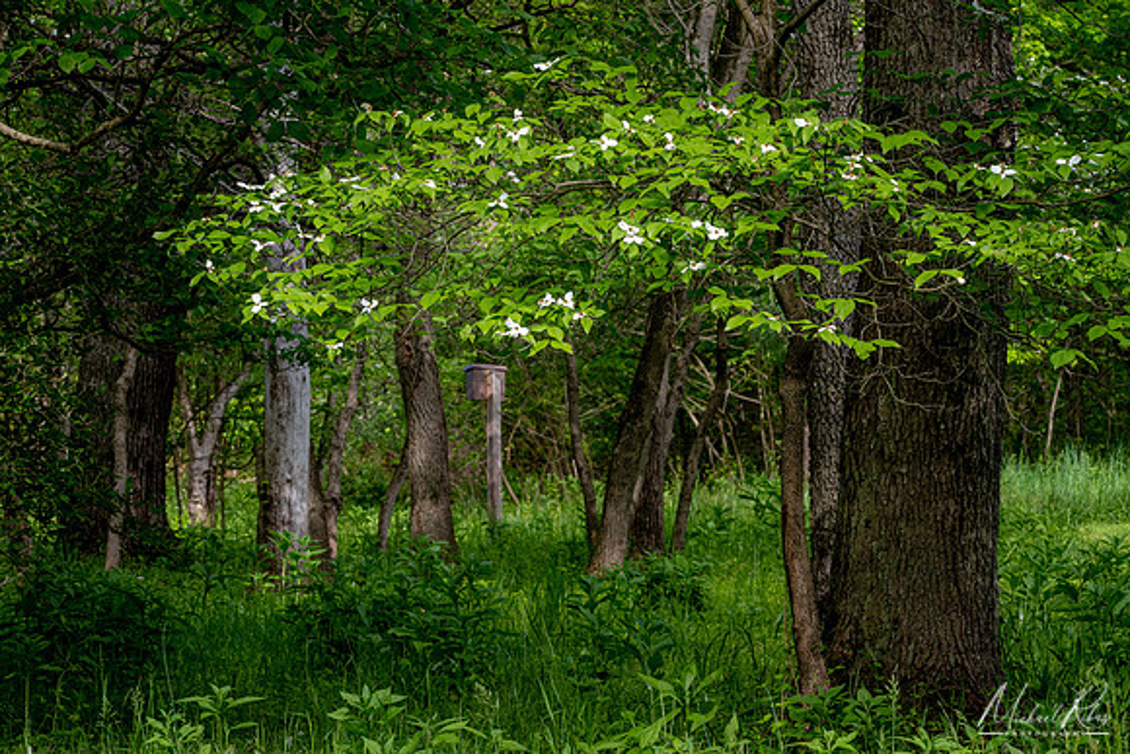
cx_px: 565
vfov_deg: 9.2
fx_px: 4709
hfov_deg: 13.7
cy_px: 377
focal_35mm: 150
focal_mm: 100
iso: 400
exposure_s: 1/125
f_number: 11
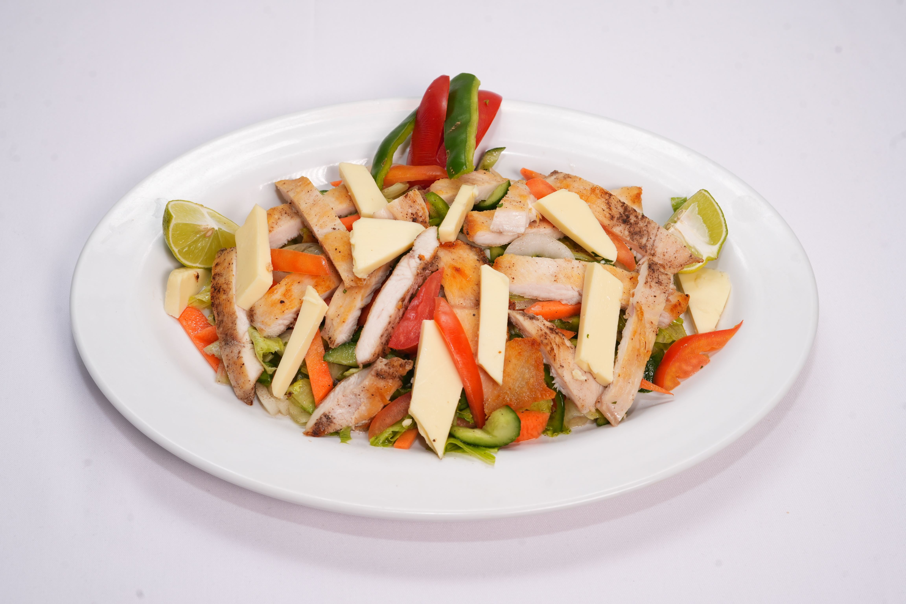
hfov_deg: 39.6
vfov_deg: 27.0
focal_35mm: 50
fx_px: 1258
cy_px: 302
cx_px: 453
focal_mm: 50
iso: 320
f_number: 8
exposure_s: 1/100
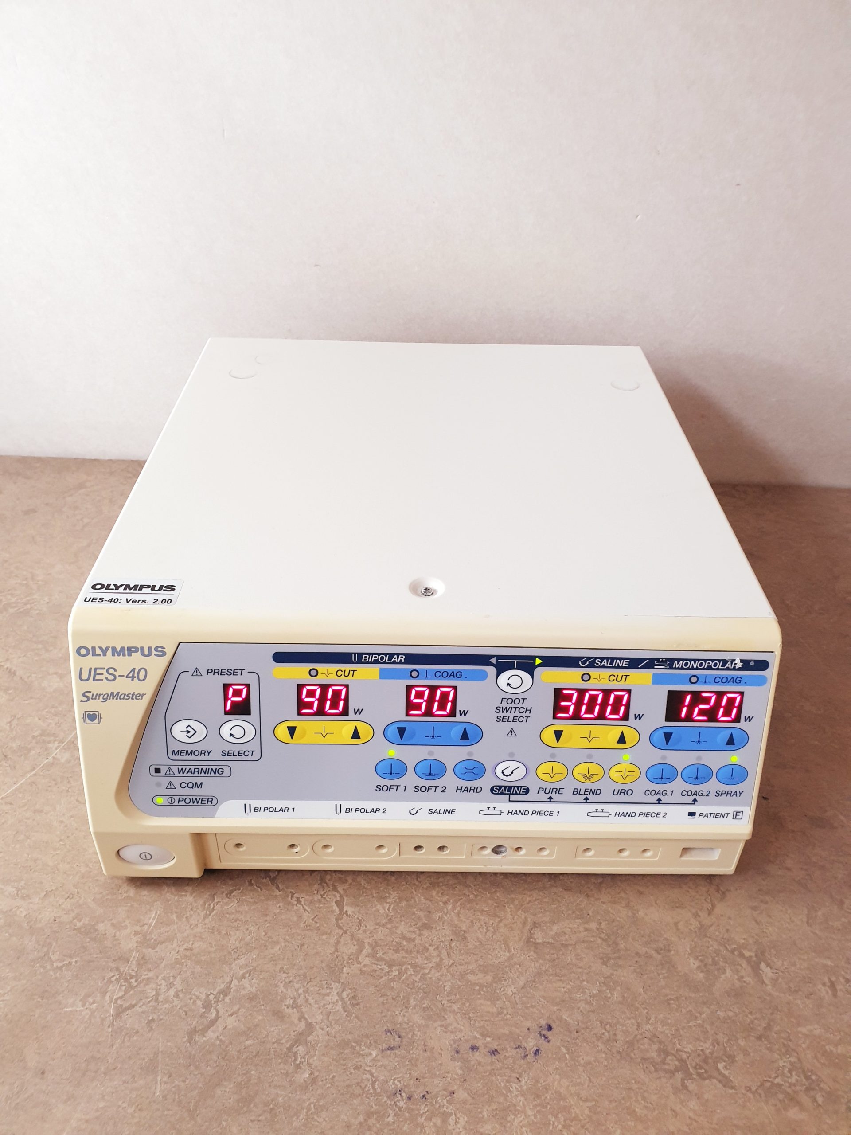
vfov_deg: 67.3
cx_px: 426
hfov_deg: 53.1
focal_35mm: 26
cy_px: 568
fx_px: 852
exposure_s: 1/50
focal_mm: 4.3
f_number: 2.4
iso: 200
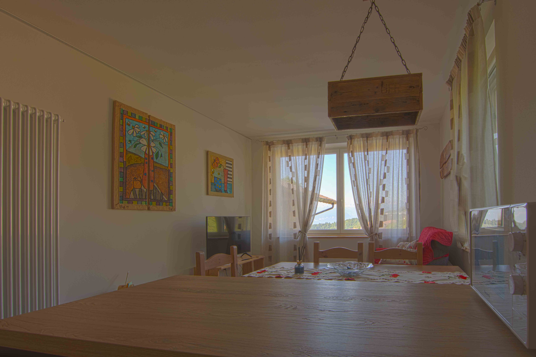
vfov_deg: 72.0
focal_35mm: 16
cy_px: 178
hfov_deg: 95.0
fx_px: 246
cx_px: 268
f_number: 10
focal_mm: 11
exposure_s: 1/25
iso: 100
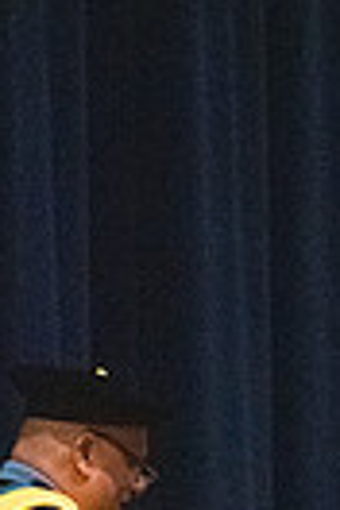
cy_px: 827
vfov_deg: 3.0
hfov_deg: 2.0
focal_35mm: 687
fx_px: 9732
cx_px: 249
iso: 10000
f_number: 3.2
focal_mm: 135
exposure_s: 1/400
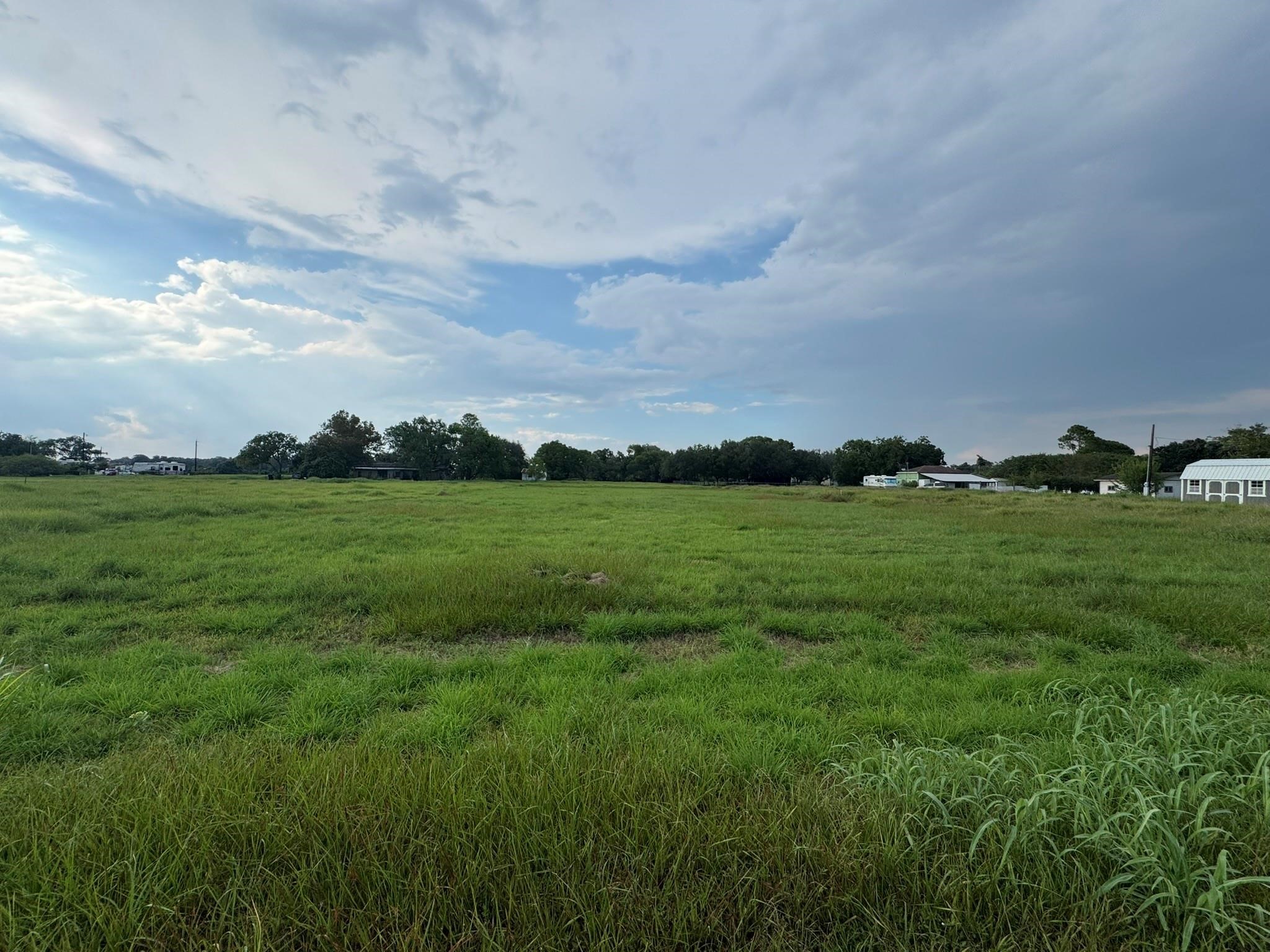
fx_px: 514
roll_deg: -1.3
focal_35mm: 14
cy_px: 476
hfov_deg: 102.1
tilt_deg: -0.5
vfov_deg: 85.7
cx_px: 635
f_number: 2.2
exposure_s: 1/1395
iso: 40
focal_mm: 2.22
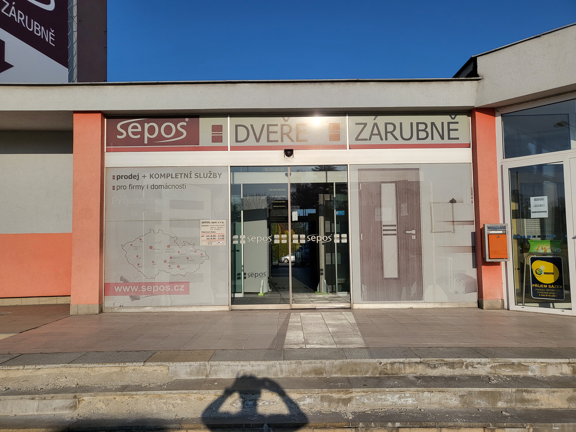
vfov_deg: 53.1
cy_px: 216
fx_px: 433
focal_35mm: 26
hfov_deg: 67.3
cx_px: 288
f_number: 1.8
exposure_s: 1/5457
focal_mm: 4.25
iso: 50
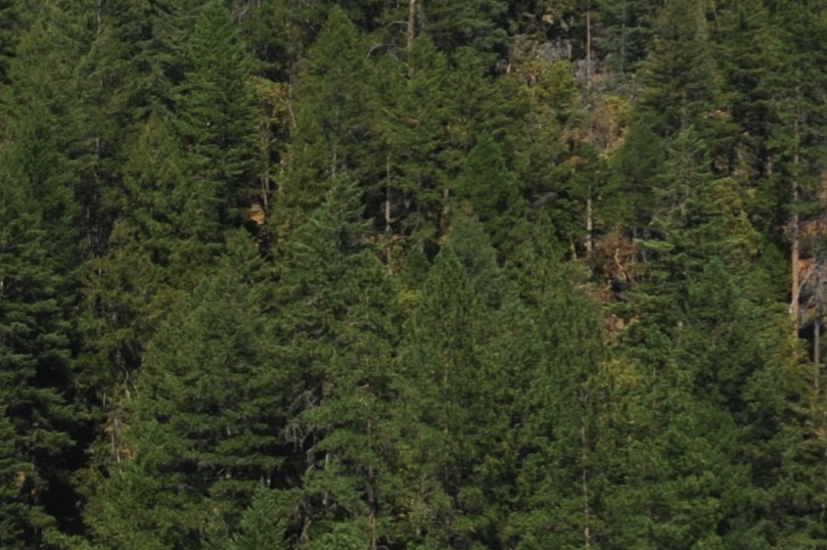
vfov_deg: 6.8
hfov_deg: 9.9
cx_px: -511
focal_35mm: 200
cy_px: 554
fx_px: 4591
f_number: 9
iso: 200
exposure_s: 1/500
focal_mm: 38
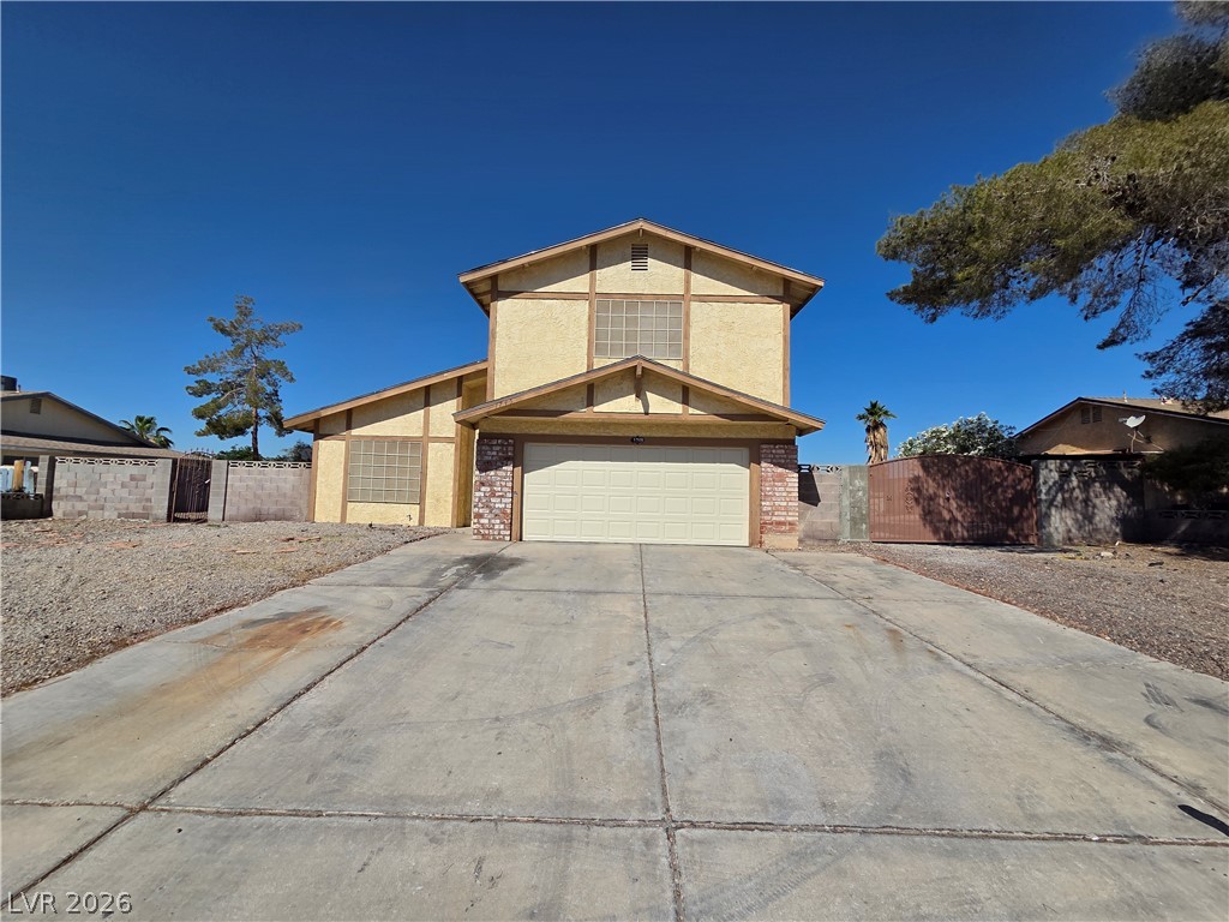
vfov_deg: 89.9
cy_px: 461
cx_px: 614
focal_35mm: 13
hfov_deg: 106.2
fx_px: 462
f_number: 2.2
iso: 50
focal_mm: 2.2
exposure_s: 1/4165
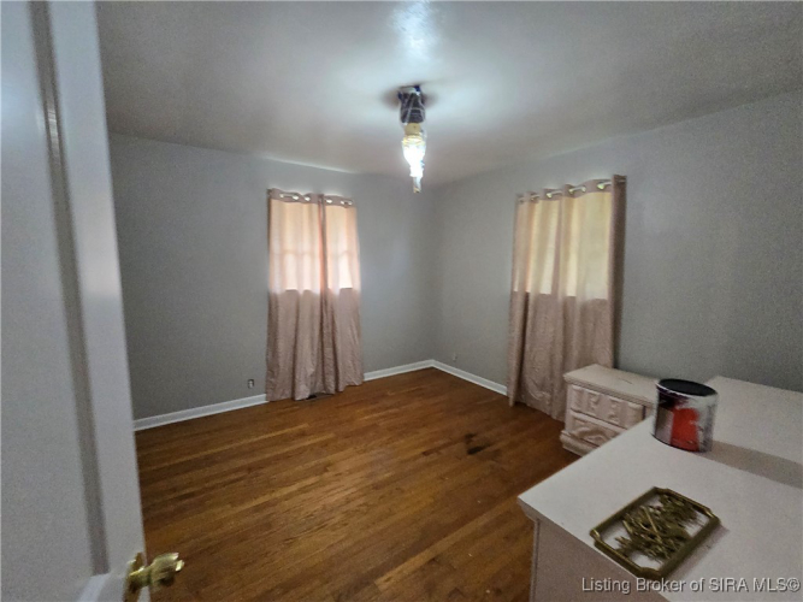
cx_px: 402
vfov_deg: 89.9
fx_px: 302
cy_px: 301
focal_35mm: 13
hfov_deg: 106.2
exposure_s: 1/60
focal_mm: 2.2
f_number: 2.2
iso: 640
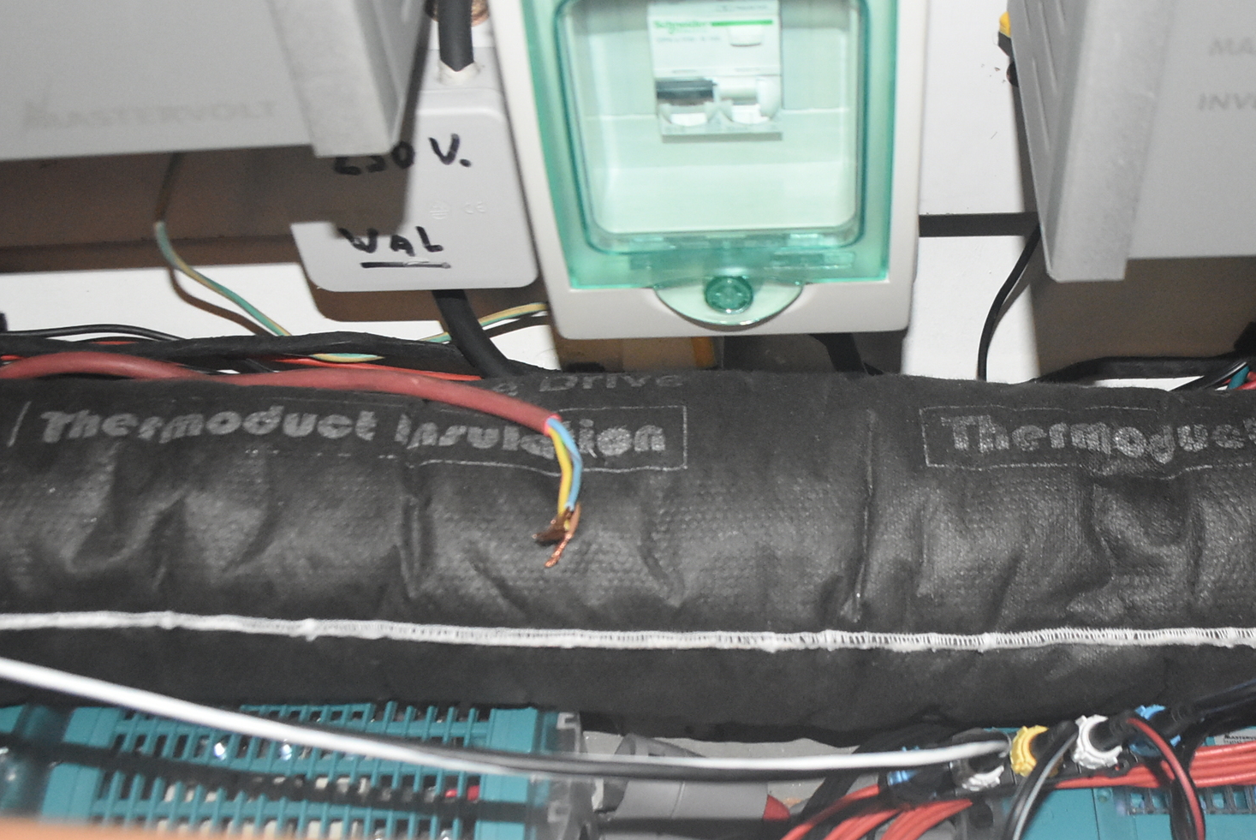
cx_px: 753
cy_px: 489
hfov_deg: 42.5
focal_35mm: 46
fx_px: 1606
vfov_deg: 29.3
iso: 3200
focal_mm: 18
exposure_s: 1/60
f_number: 3.5
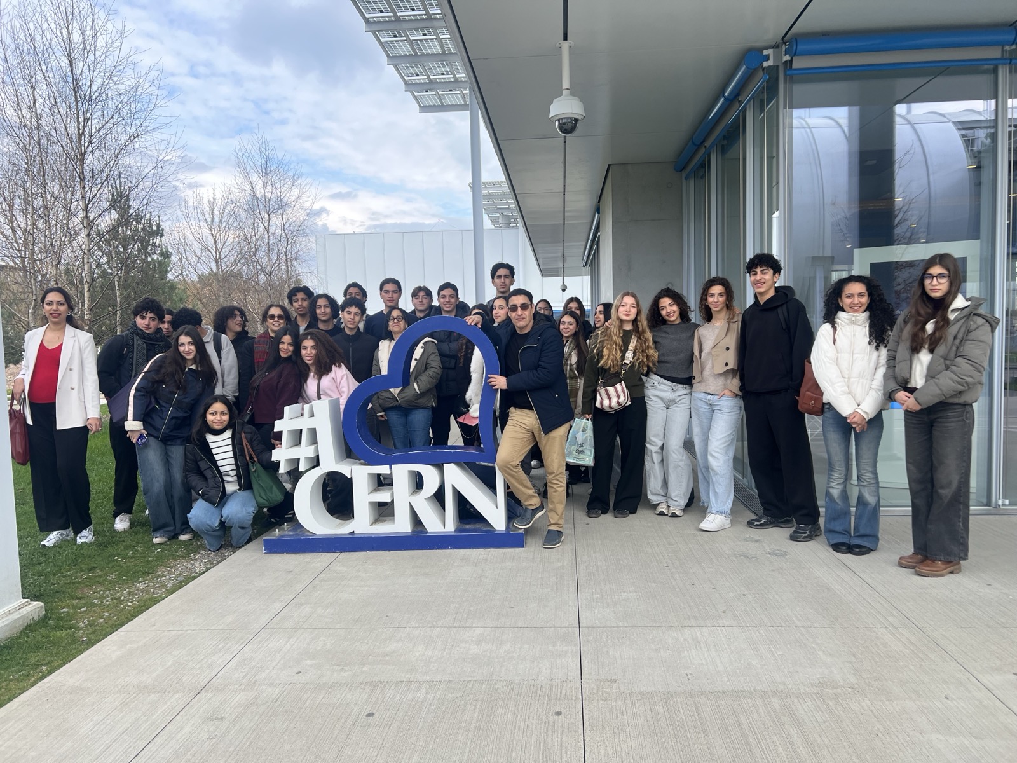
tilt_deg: -5.1
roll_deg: +0.8
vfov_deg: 53.1
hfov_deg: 67.3
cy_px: 382
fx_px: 764
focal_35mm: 26
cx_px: 508
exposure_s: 1/894
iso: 50
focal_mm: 5.7
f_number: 1.5
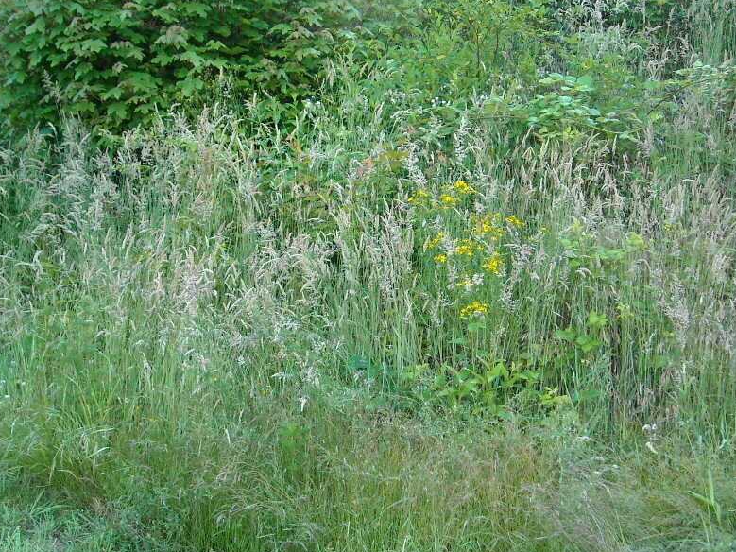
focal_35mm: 46
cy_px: 330
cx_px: 378
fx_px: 978
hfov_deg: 41.2
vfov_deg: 31.4
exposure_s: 1/161
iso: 237
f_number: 2.8
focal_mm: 5.7
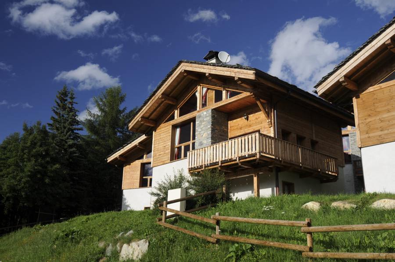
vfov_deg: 36.8
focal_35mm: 36
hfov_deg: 53.2
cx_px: 198
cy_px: 131
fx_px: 394
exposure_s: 1/400
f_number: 5.6
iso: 200
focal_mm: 24
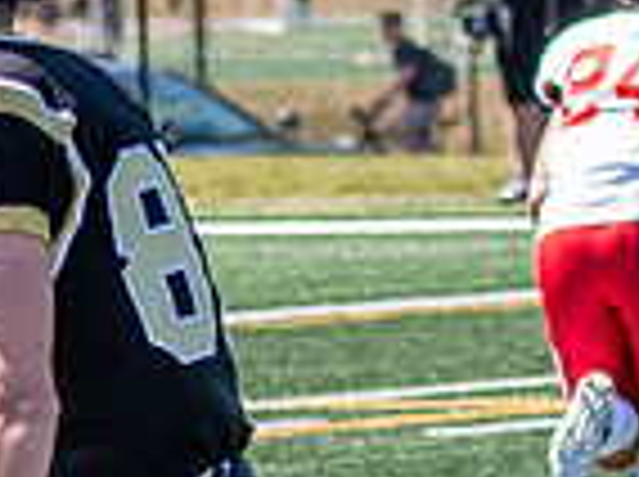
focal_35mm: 757
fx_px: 13950
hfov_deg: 2.6
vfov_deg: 2.0
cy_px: 387
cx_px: -725
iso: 160
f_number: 2.8
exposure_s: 1/1600
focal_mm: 70
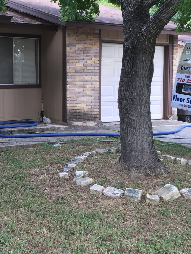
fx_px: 397
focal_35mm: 54
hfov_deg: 26.1
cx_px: 17
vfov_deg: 35.5
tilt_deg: -3.1
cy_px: 109
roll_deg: -0.3
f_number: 2.2
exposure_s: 1/120
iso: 40
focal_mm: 4.15
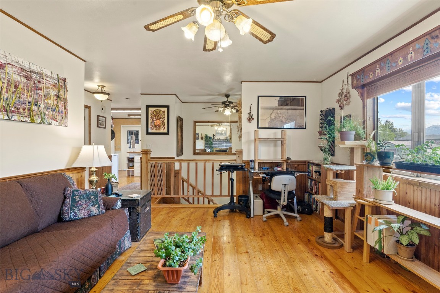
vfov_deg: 70.4
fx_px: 208
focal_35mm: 17
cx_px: 220
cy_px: 146
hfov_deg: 93.3
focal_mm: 17
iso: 250
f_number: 9
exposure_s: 1/10
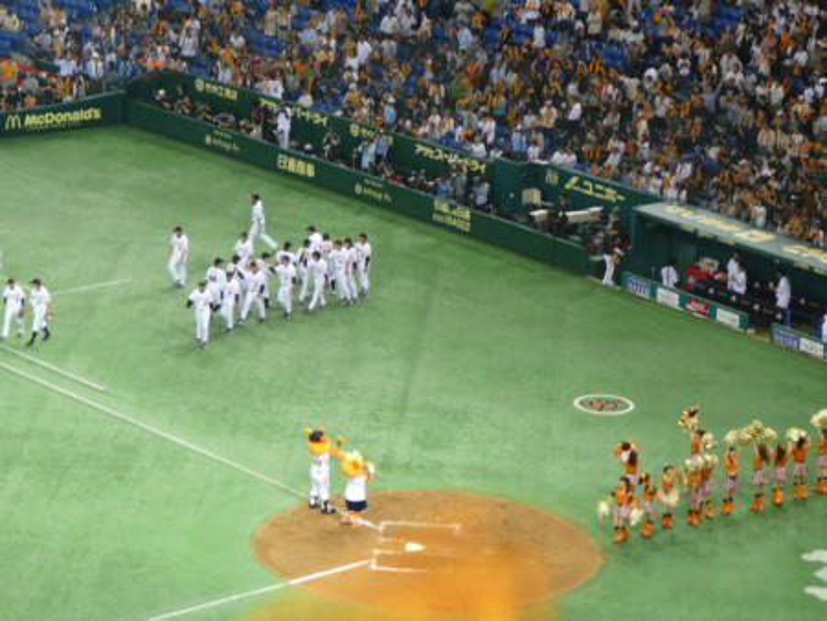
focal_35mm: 161
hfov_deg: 12.3
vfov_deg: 9.2
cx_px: 414
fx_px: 3848
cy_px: 310
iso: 200
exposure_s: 1/25
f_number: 4
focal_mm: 23.9
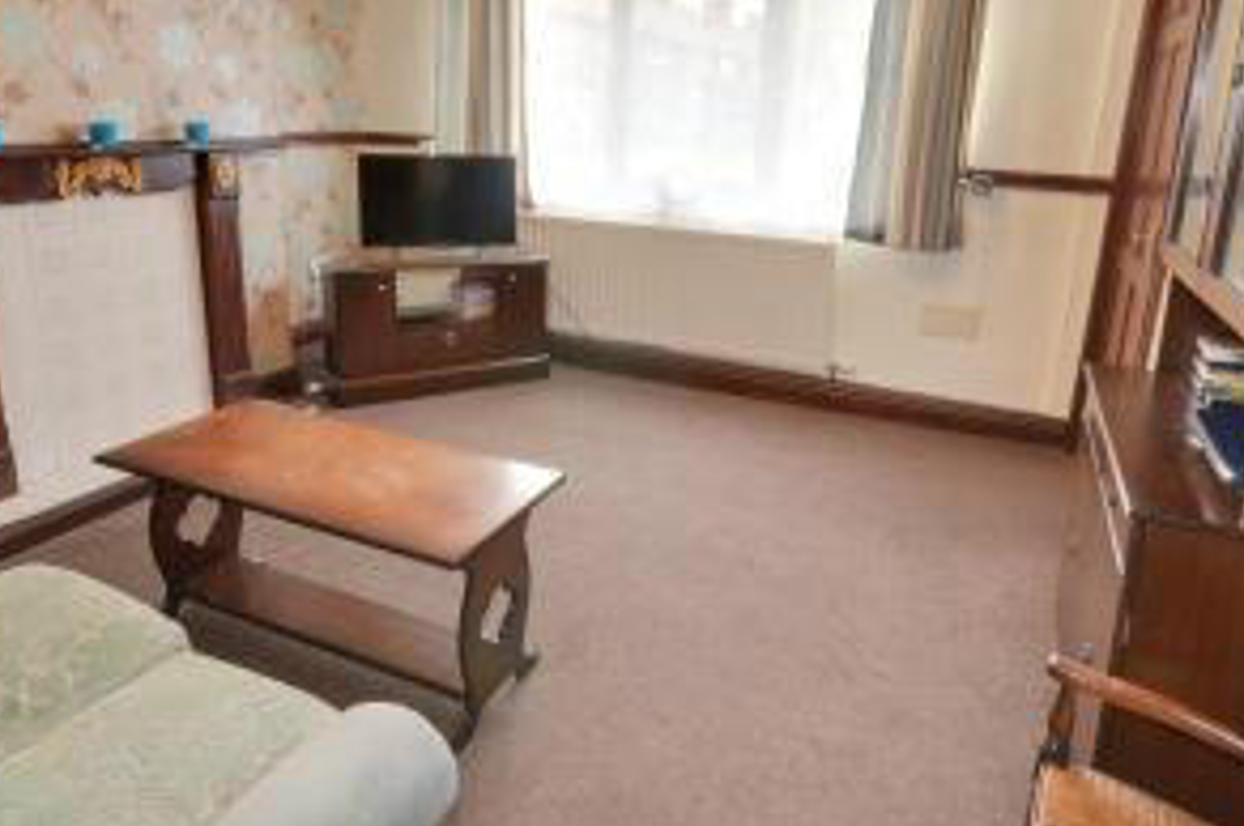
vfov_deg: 54.5
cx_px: 618
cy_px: 321
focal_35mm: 23
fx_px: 794
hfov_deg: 76.2
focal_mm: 10
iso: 400
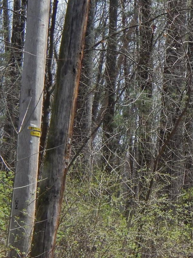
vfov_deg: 14.7
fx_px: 997
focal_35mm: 134
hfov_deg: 10.6
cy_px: 197
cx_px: 312
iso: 400
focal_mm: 9.7
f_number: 7.6
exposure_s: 1/640
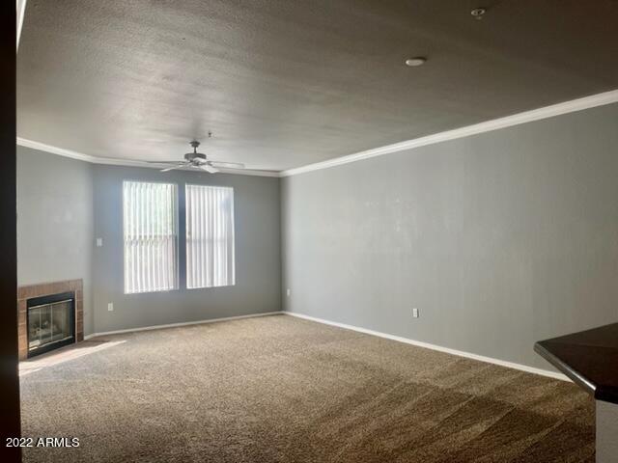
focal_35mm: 26
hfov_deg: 67.3
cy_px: 232
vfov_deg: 53.1
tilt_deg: +0.8
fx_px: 464
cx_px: 309
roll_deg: +0.6
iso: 64
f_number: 1.6
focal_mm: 5.1
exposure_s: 1/120
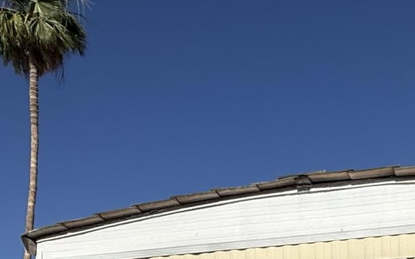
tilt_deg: +4.4
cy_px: 396
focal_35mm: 61
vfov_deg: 18.6
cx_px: 362
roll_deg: +0.6
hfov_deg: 32.1
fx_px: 690
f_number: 2.2
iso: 40
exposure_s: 1/6803
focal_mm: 2.22
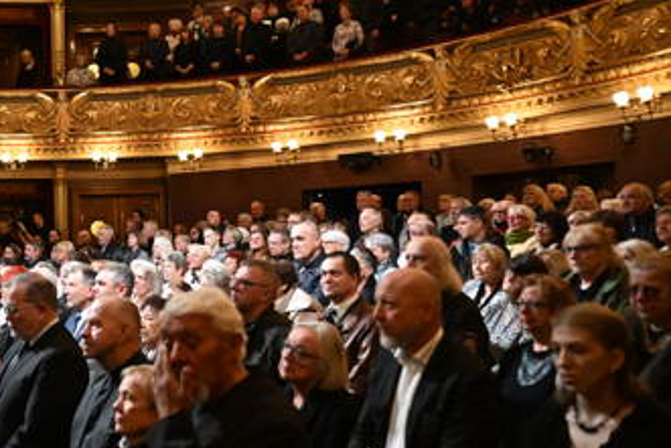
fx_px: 932
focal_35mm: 50
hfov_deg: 36.9
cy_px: 207
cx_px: 59
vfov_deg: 27.0
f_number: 2.8
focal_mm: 24
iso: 8000
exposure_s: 1/200
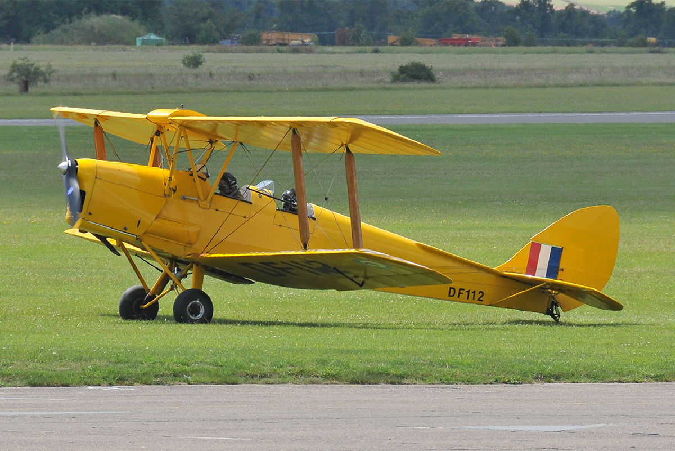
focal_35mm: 300
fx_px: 5627
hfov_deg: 6.9
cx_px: 338
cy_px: 226
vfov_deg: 4.6
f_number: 11
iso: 320
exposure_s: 1/500
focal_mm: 200
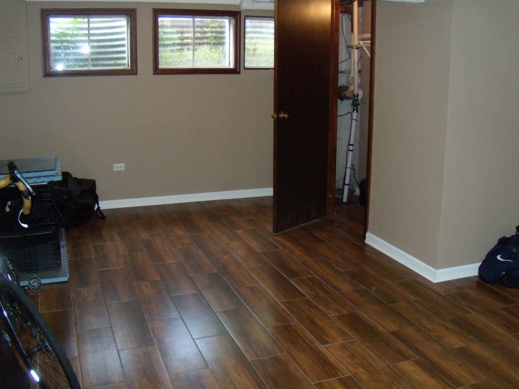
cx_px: 260
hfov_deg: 51.4
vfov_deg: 39.7
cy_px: 194
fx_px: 540
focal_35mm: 36
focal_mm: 6.4
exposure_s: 1/30
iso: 400
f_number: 3.6
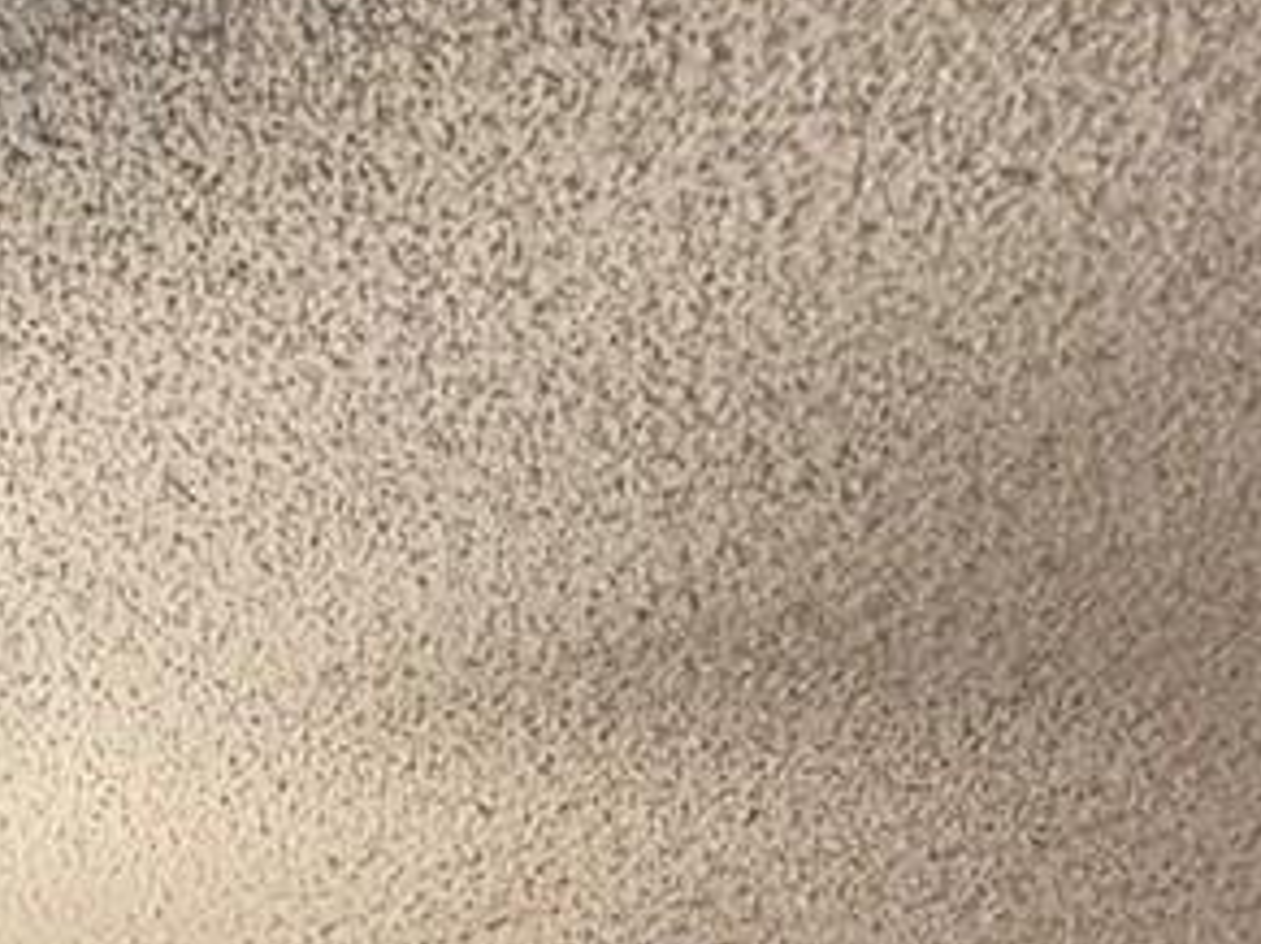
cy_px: 2473
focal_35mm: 77
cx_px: -325
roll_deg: +0.0
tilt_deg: -5.0
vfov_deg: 12.8
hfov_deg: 22.9
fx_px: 2804
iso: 200
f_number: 2.2
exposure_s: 1/60
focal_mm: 2.22
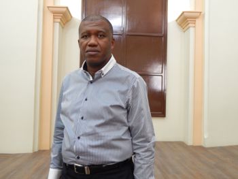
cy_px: 90
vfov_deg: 40.7
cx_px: 119
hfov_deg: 52.6
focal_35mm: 35
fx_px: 241
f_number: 3.3
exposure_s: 1/25
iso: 400
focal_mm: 6.1
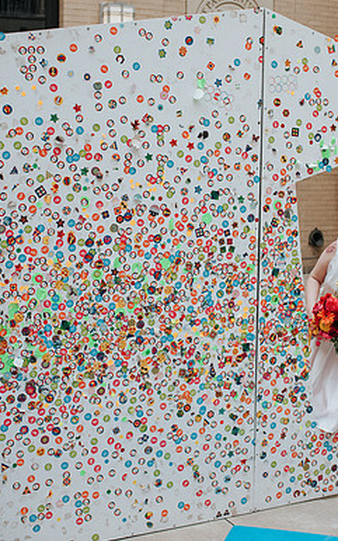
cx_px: 209
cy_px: 246
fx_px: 869
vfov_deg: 34.5
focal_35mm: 59
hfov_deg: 22.0
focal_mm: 35
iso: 450
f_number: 3.5
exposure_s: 1/1250
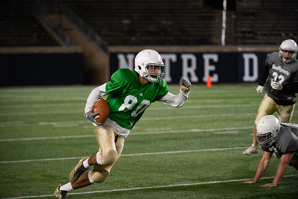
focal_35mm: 200
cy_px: 100
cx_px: 149
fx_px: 1656
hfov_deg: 10.3
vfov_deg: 6.9
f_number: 4
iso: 3600
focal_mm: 200
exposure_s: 1/500
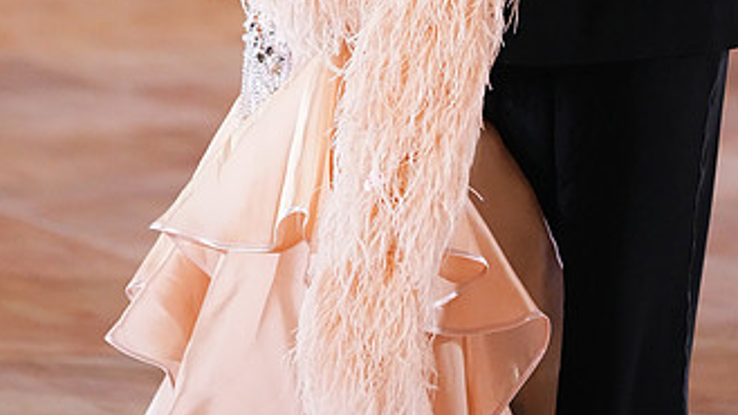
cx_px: 369
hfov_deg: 6.3
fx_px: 6751
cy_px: -206
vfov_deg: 3.5
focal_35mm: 345
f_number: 4.5
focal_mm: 187
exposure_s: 1/400
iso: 8000
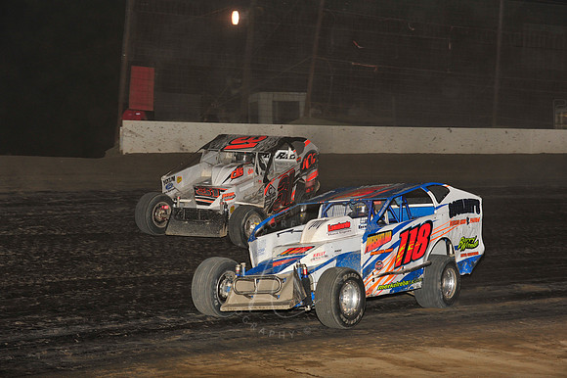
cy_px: 189
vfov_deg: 14.8
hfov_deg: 22.2
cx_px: 284
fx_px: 1448
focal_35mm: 92
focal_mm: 92
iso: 800
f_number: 6.3
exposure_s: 1/320
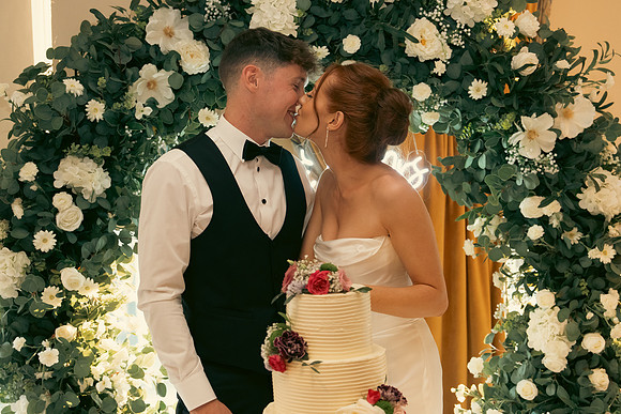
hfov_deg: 38.9
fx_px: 880
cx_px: 310
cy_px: 207
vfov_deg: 26.5
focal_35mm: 51
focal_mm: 34
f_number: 3.5
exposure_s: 1/160
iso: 2500
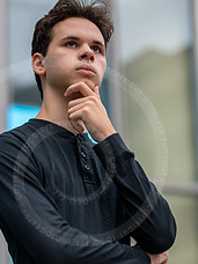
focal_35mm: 95
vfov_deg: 20.5
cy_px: 197
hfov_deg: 15.6
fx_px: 725
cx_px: 88
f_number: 1.2
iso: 160
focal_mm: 50
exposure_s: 1/500
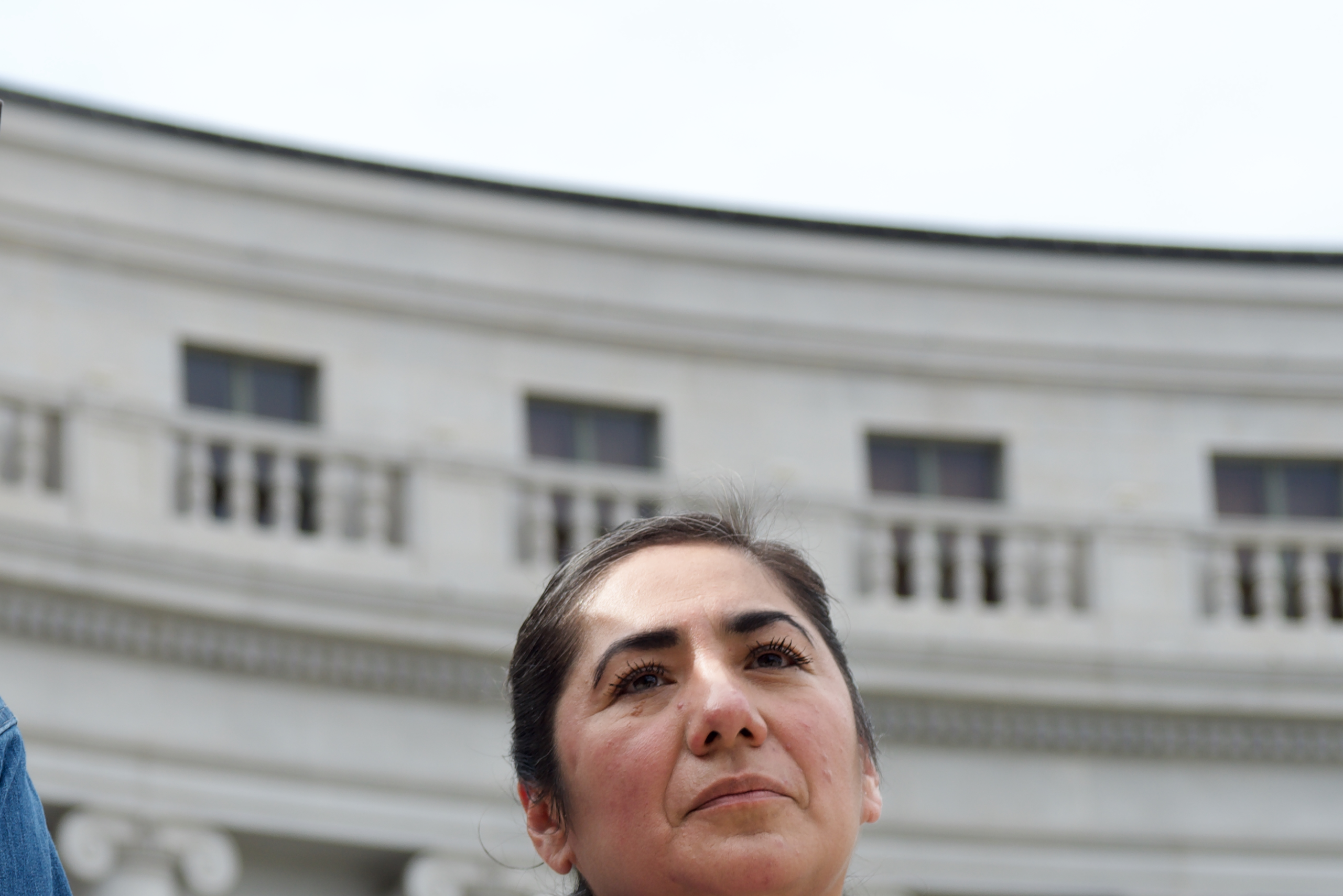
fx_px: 5784
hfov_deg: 13.2
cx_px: 246
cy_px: 633
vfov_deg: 8.9
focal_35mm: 155
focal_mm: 66
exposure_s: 1/200
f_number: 5.6
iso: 100
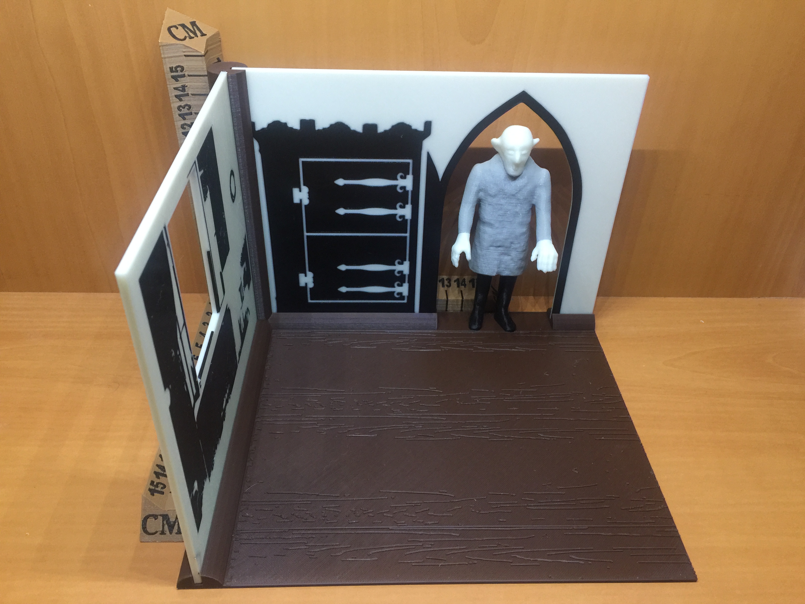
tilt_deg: -37.0
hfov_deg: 61.7
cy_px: 302
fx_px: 674
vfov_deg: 48.2
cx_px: 402
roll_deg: -2.8
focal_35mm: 29
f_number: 2.2
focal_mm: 4.15
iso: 100
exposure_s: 1/15
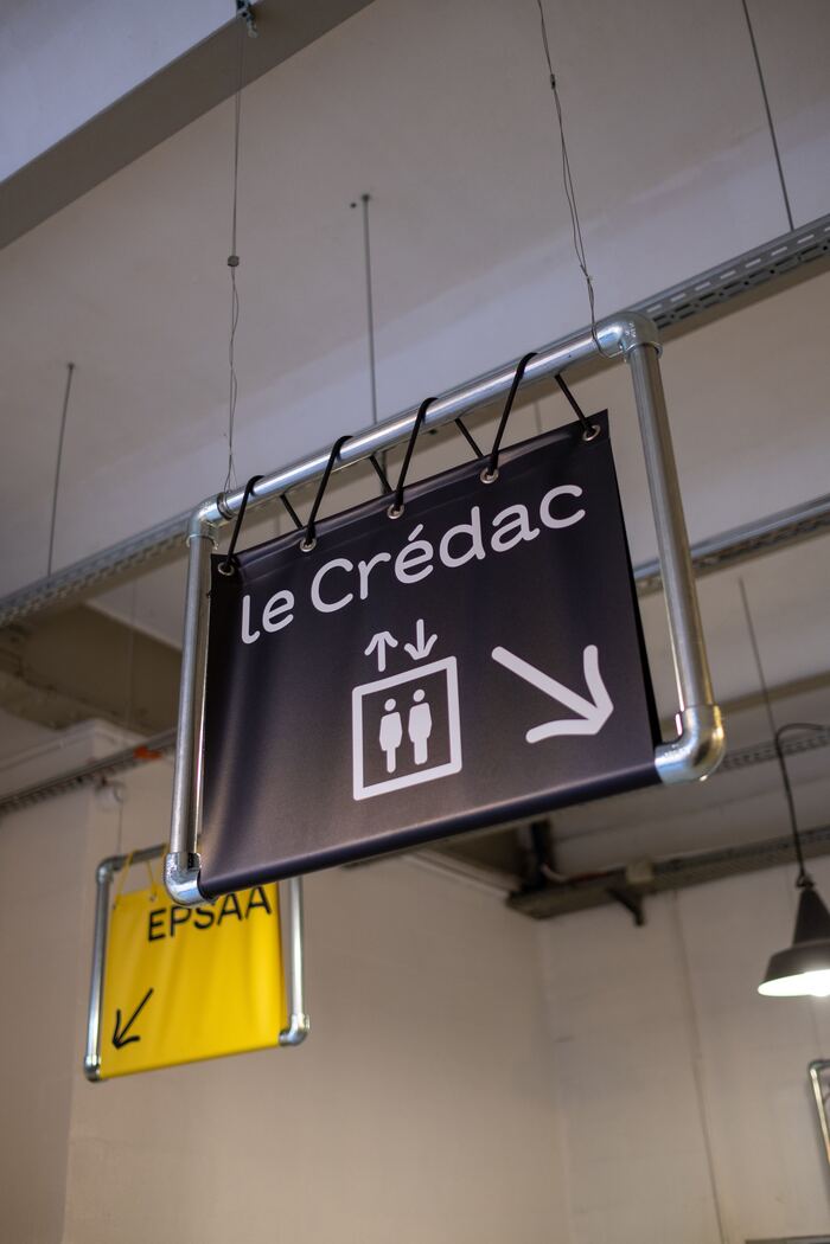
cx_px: 415
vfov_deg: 54.4
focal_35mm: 35
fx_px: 1210
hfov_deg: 37.9
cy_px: 622
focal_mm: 23
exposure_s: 1/250
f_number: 1.4
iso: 320
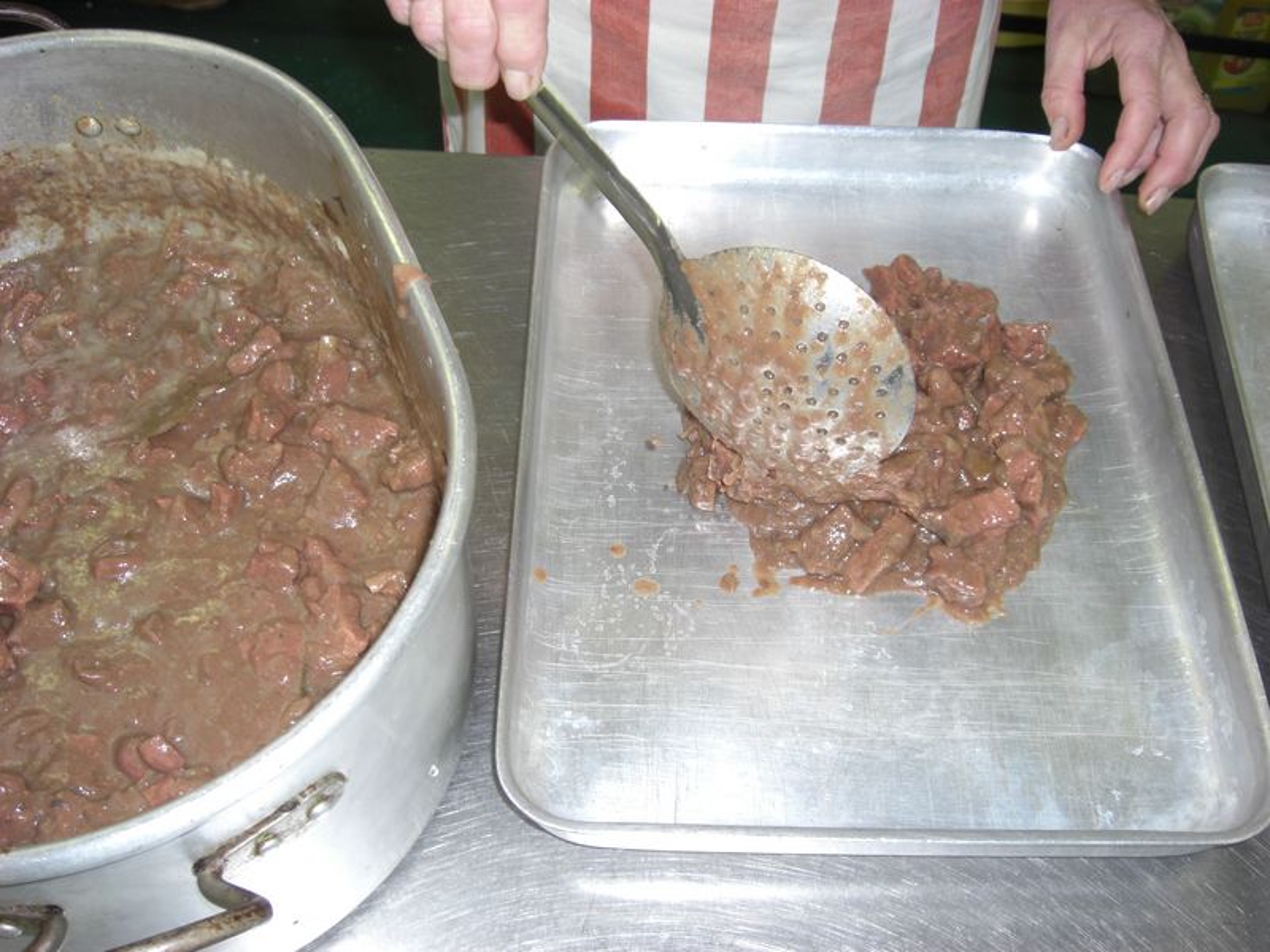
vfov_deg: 37.7
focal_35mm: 38
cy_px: 476
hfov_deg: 49.0
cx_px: 635
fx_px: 1394
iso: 100
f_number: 2.8
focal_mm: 7.9
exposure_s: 1/60
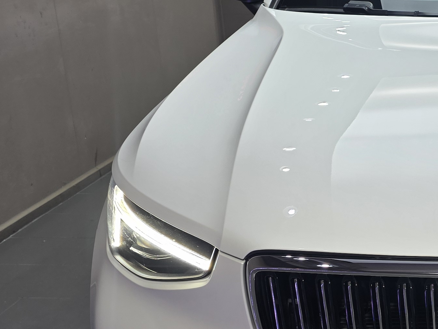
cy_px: 206
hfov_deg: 25.7
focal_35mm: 68
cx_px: 520
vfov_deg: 21.6
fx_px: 860
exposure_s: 1/120
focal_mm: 6.3
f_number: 1.7
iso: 40
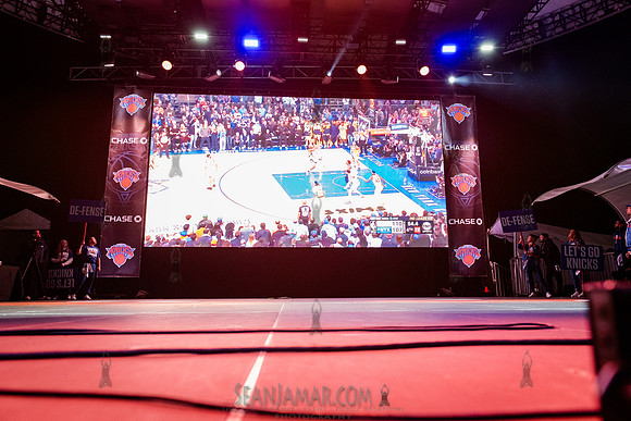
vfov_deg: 51.8
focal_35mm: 25
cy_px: 210
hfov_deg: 72.1
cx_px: 316
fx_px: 433
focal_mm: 24
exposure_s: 1/640
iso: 6400
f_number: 3.5
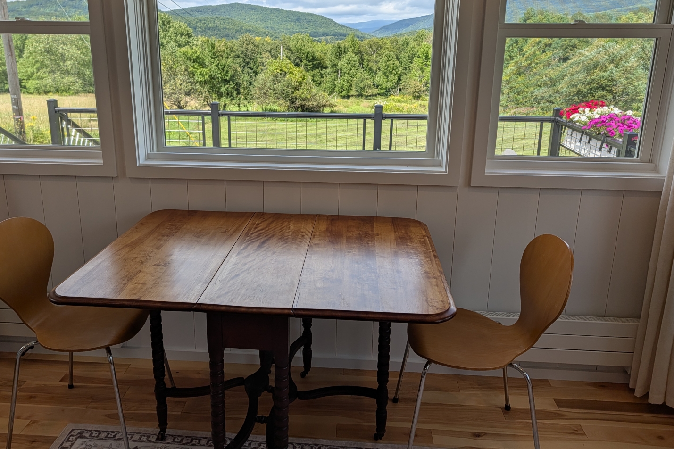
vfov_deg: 46.2
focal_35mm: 28
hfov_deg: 65.3
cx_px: 302
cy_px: 184
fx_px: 524
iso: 22
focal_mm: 6.9
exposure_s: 1/626
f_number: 1.68
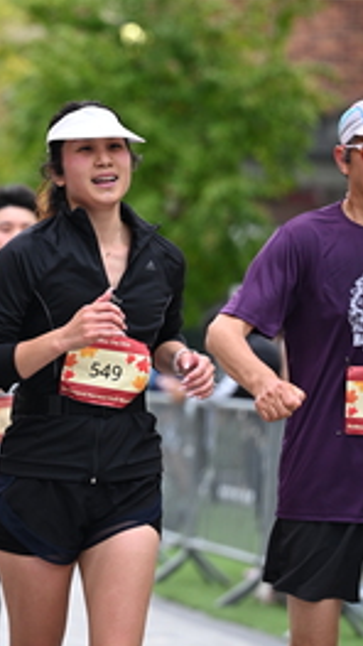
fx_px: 4311
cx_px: 1
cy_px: 258
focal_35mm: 252
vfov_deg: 8.6
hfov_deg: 4.8
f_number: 2.8
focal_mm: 115
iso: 640
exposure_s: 1/2500
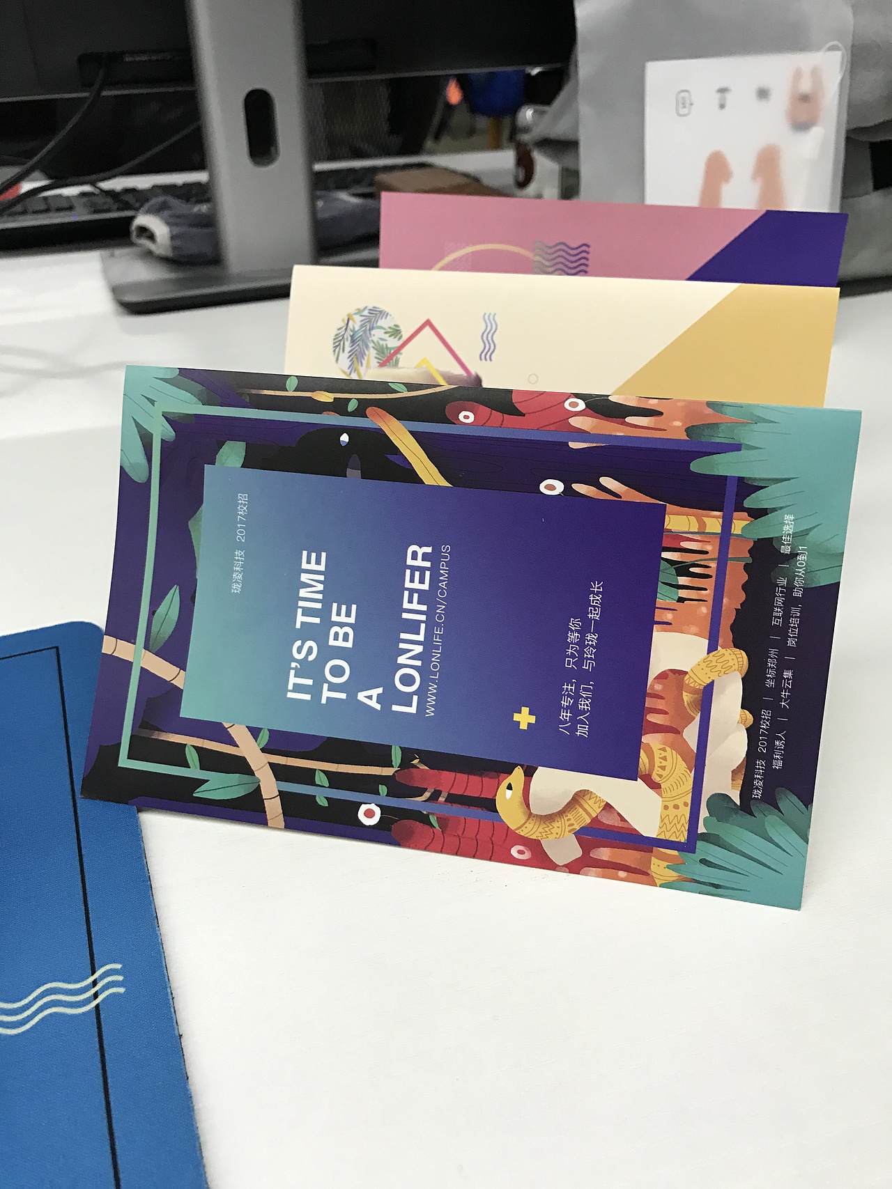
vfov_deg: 63.4
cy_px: 594
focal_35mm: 28
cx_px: 446
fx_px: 962
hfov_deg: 49.7
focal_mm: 3.99
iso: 40
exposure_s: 1/17
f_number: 1.8
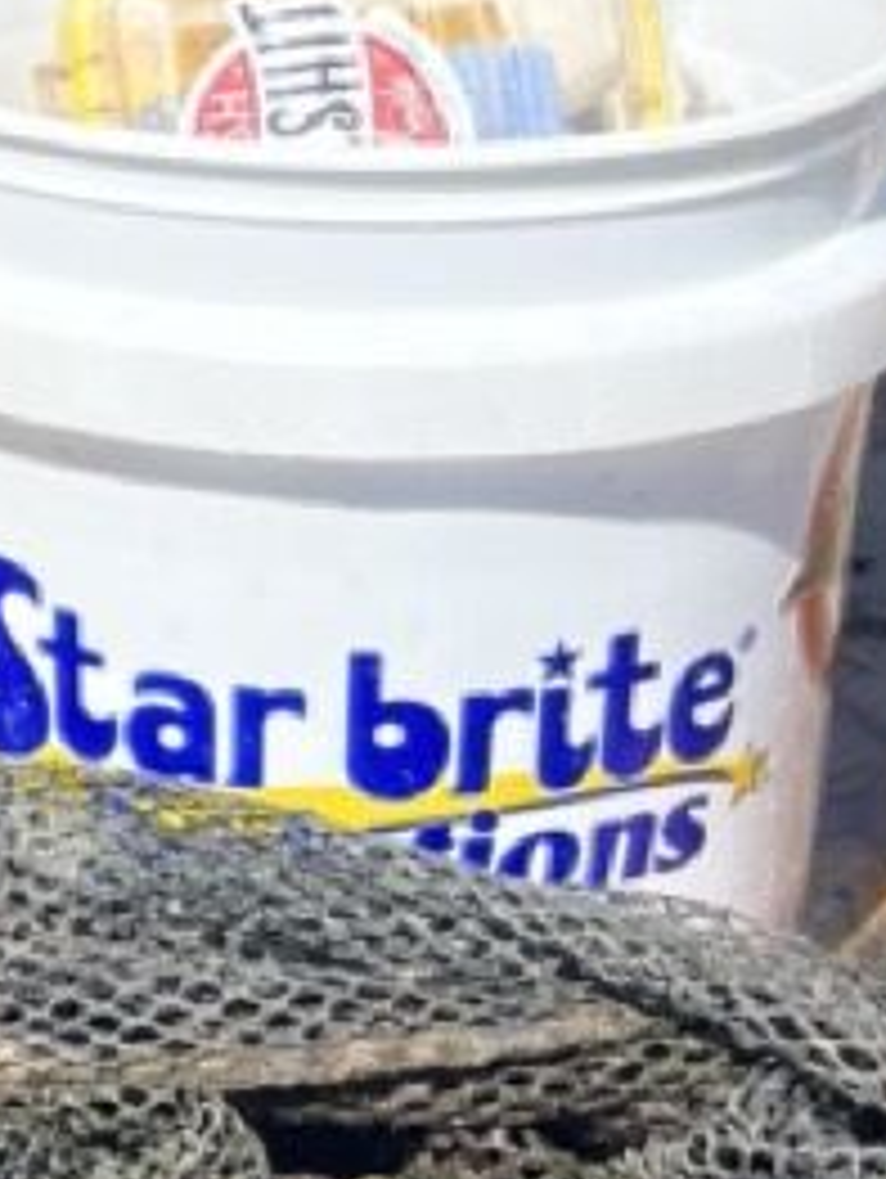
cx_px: -922
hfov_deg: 10.6
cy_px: 238
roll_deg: -3.4
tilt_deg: -18.4
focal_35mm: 127
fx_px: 4327
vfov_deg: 15.4
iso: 50
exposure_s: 1/2463
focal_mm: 5.1
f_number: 1.6
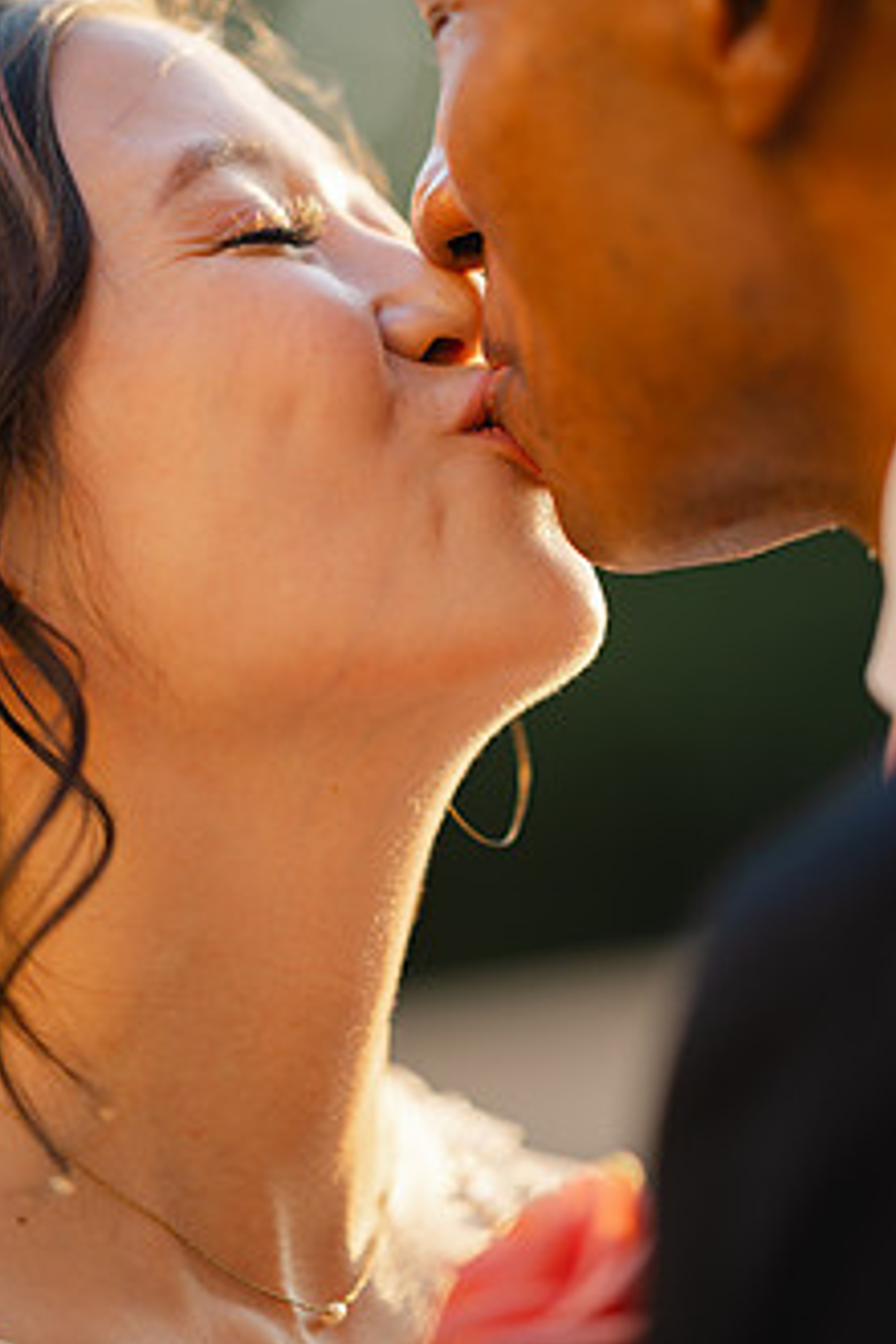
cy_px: 505
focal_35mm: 143
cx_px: 297
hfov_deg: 9.6
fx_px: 5338
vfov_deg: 14.3
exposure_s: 1/320
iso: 64
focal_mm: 105
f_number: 1.4
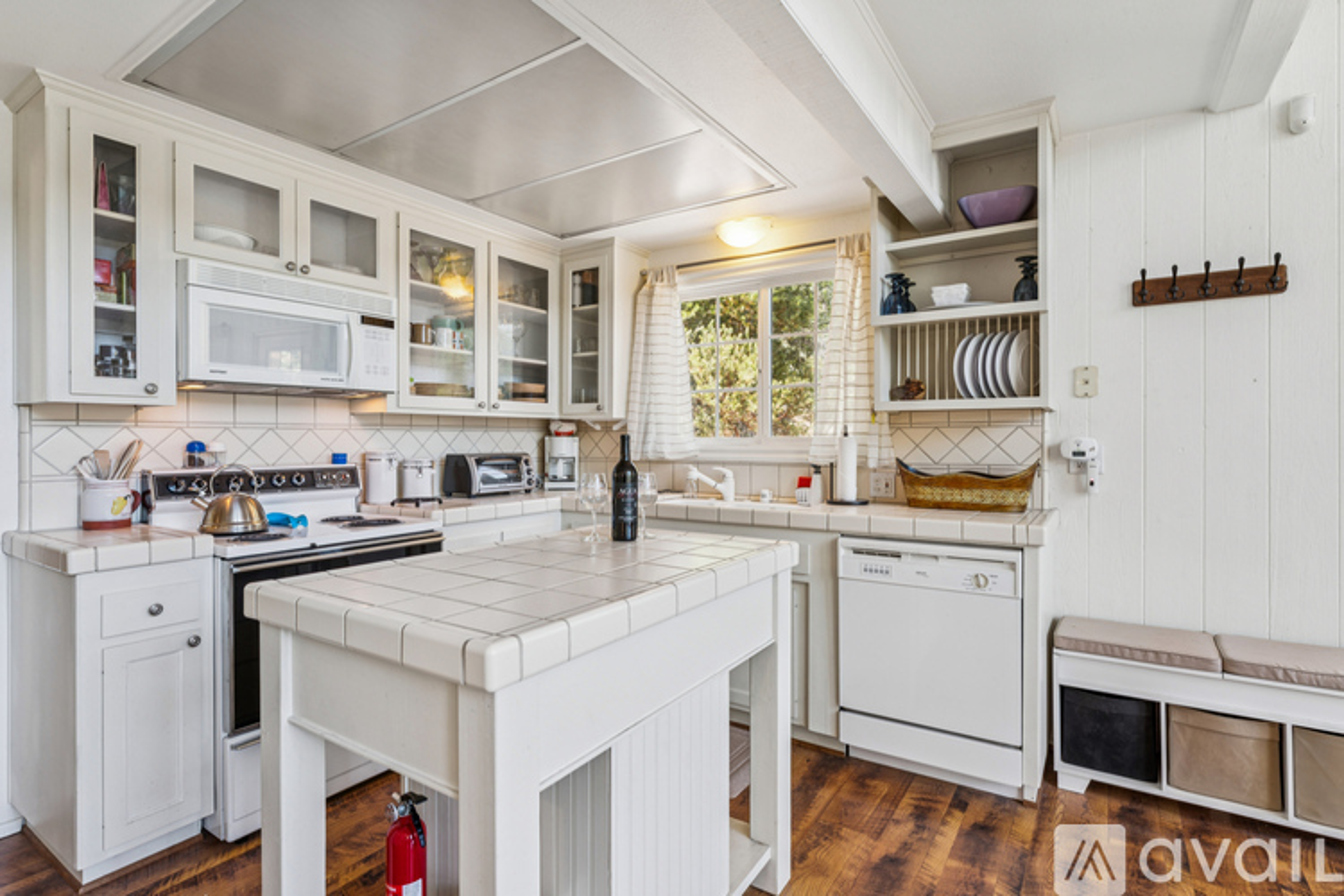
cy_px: 448
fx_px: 650
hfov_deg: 91.9
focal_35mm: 17
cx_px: 672
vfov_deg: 69.2
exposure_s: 1/3.33
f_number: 13
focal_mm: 17.4
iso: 100
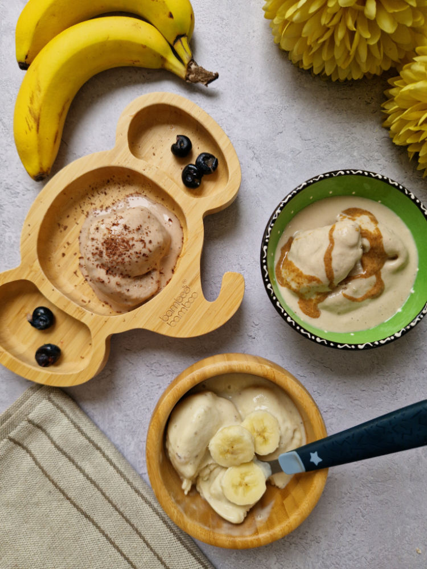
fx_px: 378
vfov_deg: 73.9
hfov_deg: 58.9
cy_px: 284
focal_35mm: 23
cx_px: 214
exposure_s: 1/195
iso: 50
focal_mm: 5.4
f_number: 1.8
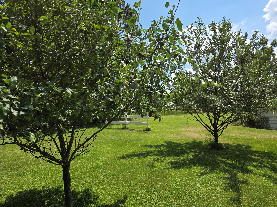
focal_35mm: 23
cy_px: 104
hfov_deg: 73.9
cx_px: 138
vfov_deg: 58.9
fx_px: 184
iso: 80
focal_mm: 5.4
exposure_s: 1/4771
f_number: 1.8
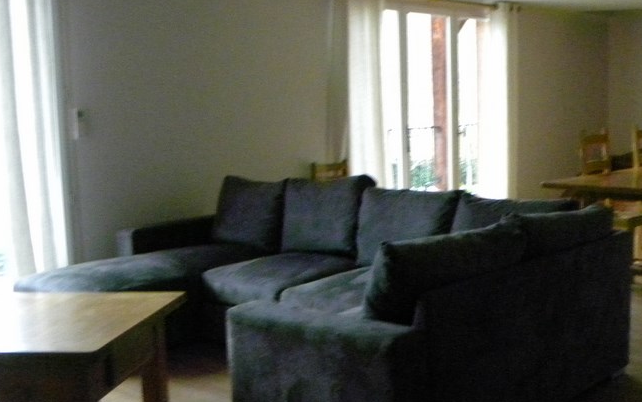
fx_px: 858
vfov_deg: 26.4
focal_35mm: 49
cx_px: 507
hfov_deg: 39.5
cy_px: 182
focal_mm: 5.2
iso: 800
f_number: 2.8
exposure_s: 1/3.4
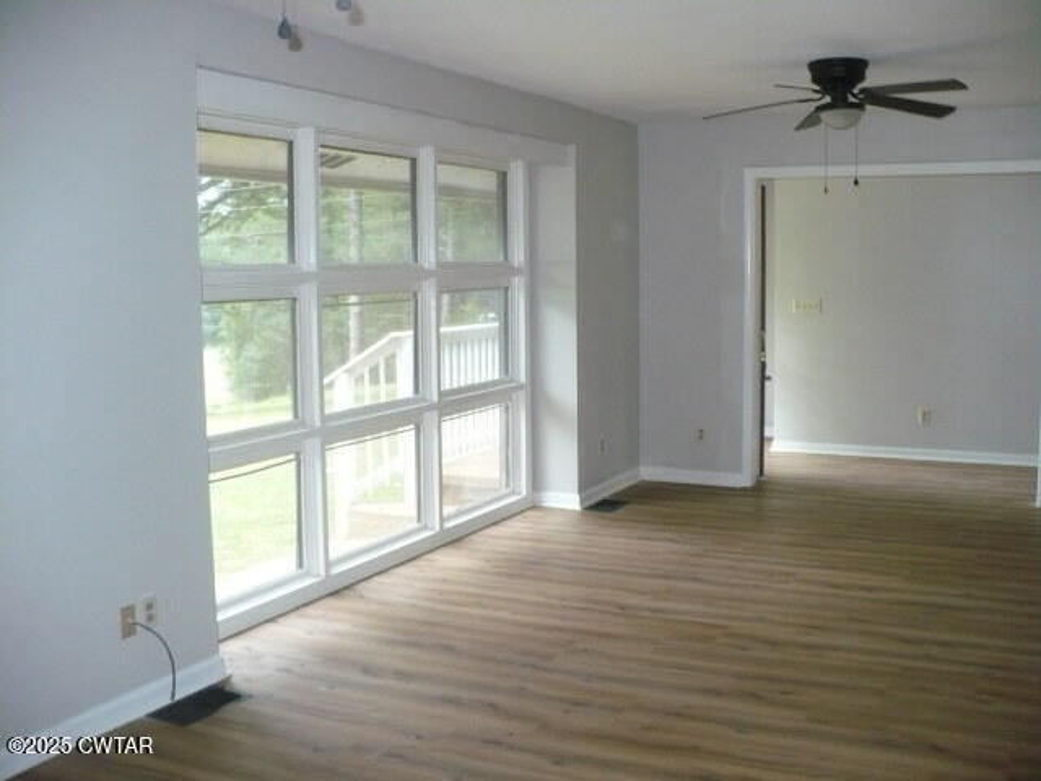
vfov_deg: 38.7
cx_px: 520
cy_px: 390
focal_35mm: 37
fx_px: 1113
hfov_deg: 50.1
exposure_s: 1/30
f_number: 2.8
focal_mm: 6.1
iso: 400
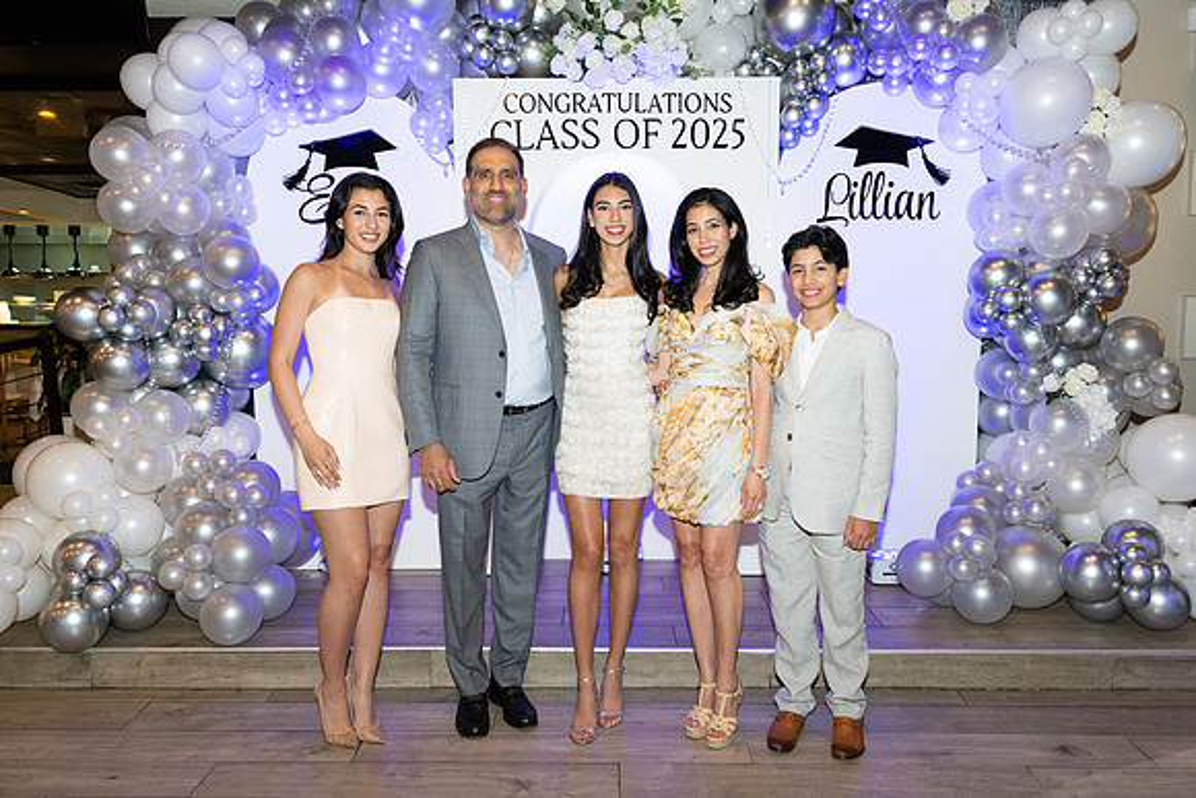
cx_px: 598
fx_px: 930
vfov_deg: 46.4
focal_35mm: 28
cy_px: 399
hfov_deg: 65.5
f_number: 5.6
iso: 1000
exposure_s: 1/80
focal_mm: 28
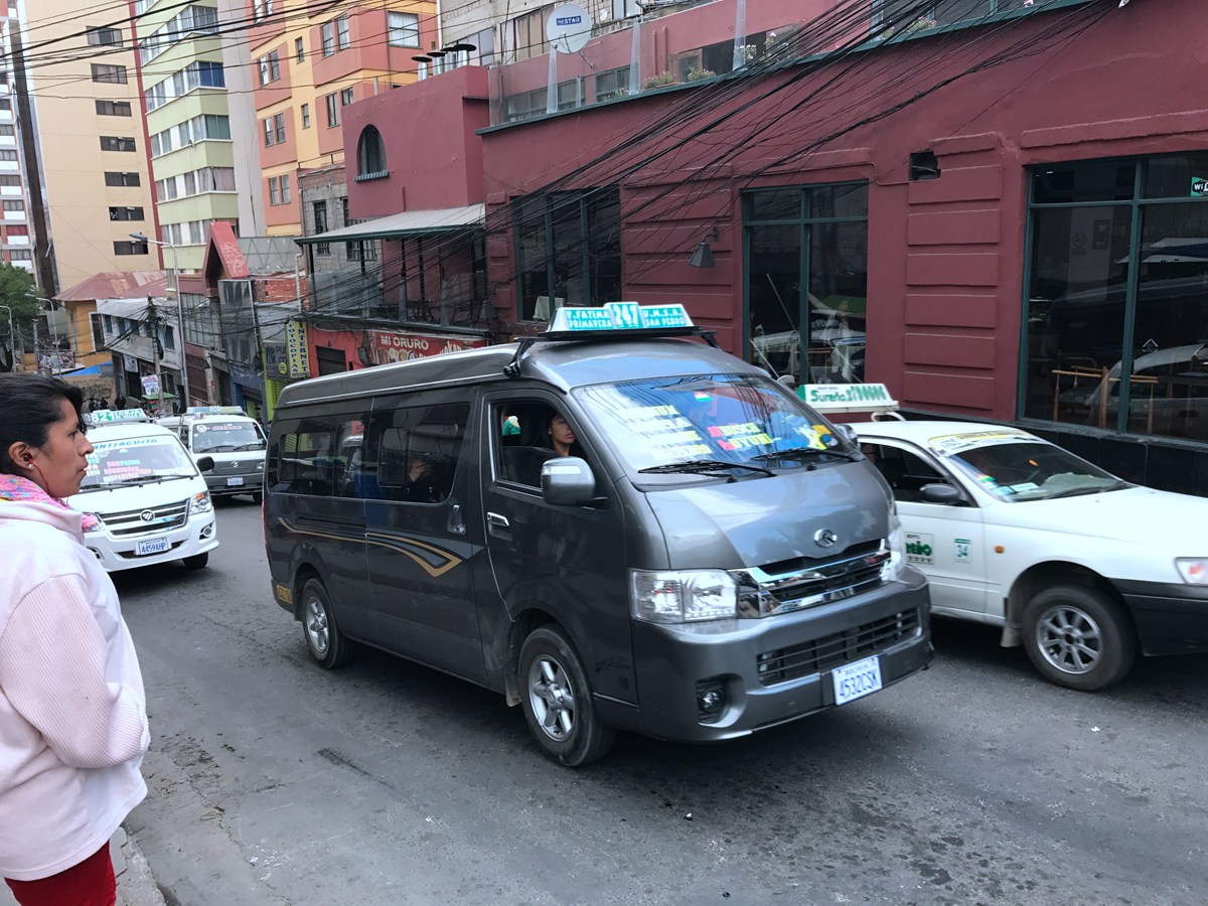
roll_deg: +1.8
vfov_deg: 49.7
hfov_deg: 63.4
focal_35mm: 28
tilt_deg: -11.4
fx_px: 977
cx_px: 604
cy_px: 453
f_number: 1.8
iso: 20
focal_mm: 3.99
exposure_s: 1/116
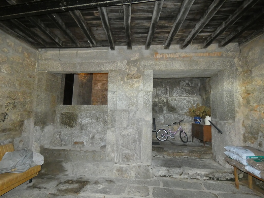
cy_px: 99
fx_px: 153
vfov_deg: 66.0
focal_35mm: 20
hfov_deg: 81.7
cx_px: 132
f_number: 2.8
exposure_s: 1/60
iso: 800
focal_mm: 3.6
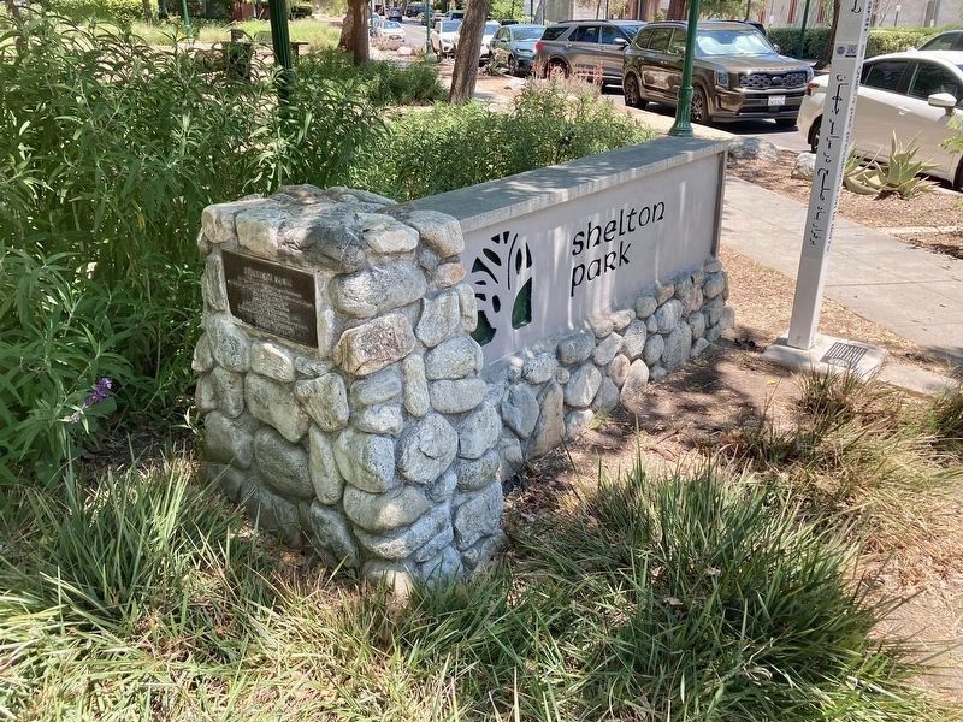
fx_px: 779
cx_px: 482
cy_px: 361
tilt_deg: -23.2
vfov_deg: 49.7
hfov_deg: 63.4
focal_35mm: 28
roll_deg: +0.3
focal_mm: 3.99
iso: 20
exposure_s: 1/372
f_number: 1.8
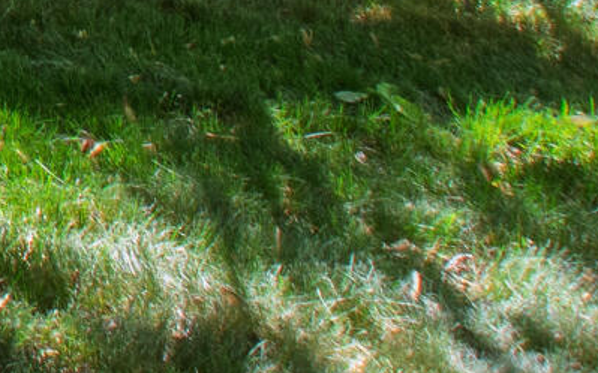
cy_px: -712
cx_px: -1126
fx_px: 1873
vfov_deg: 9.3
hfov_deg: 11.6
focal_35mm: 115
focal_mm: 10
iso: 100
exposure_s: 1/20
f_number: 8
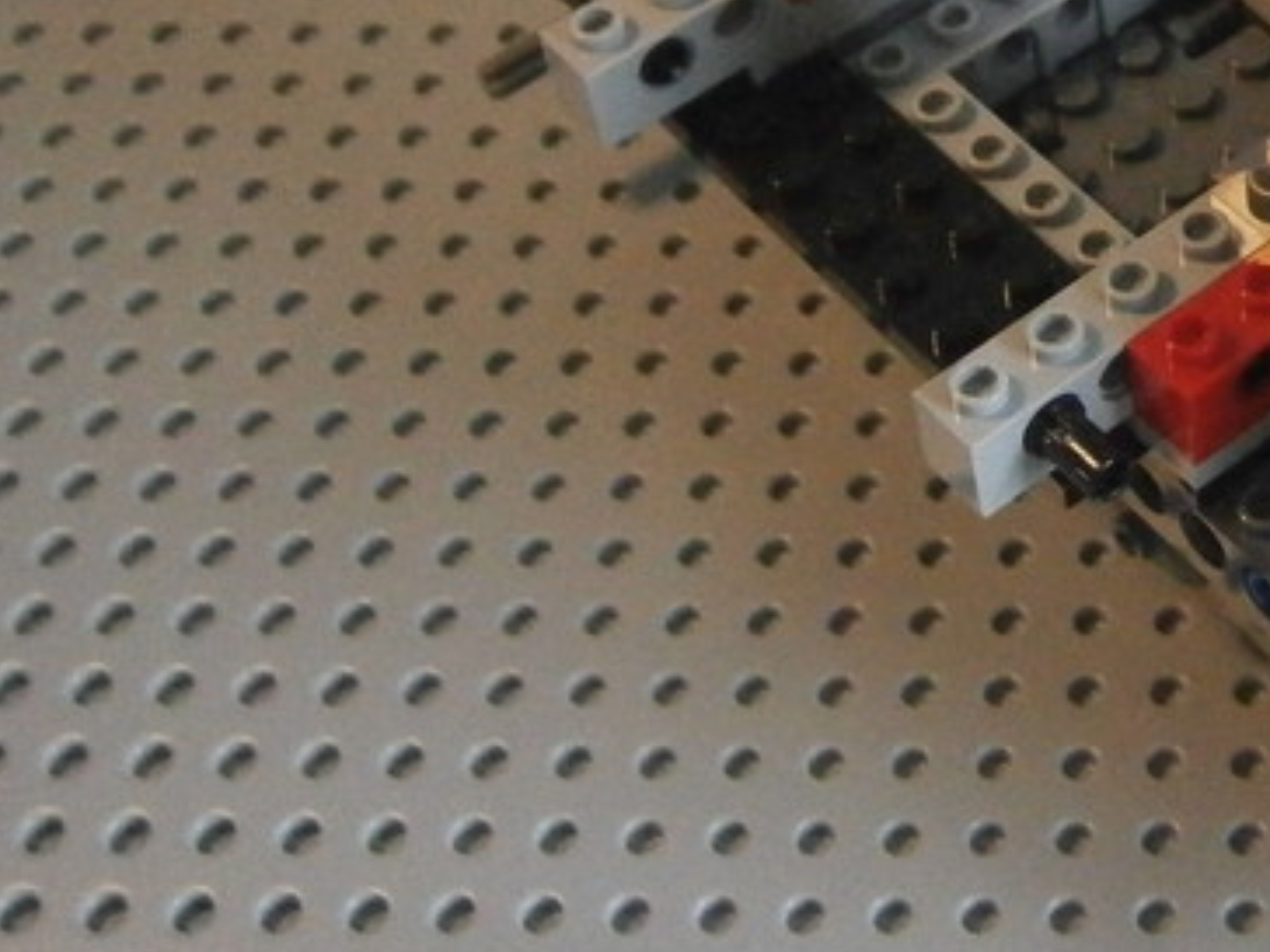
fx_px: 3265
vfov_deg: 16.4
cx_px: 1437
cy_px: 138
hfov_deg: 20.8
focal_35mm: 89
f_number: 3.1
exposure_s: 1/125
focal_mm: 6.4
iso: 800
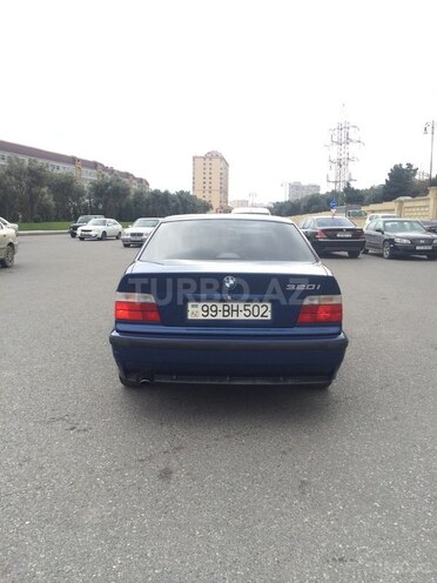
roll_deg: +0.3
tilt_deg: -11.1
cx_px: 218
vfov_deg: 61.7
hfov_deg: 48.2
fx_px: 488
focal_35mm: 29
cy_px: 292
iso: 32
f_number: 2.2
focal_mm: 4.15
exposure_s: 1/345
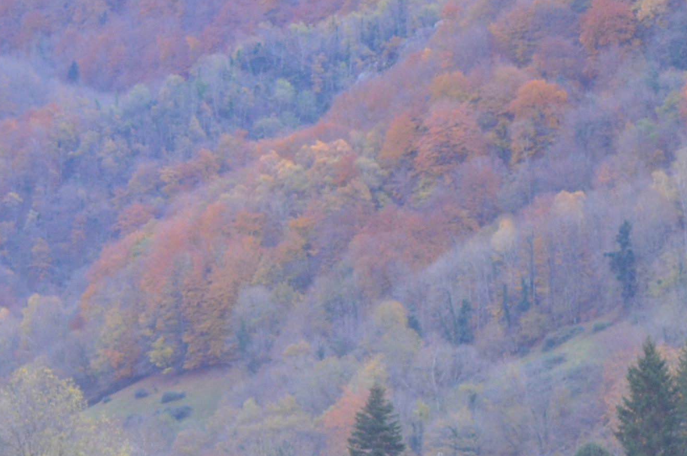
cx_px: 443
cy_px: 262
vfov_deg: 3.8
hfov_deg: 5.7
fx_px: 6914
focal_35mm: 363
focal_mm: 86
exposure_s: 1/800
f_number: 4
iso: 800
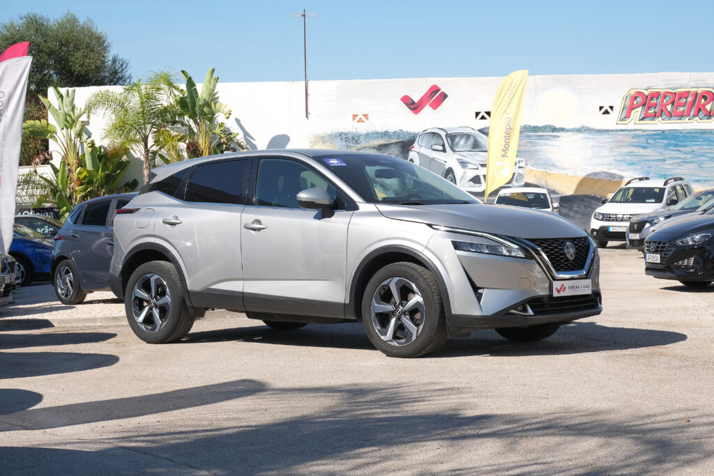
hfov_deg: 29.7
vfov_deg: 20.0
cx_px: 357
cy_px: 238
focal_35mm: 68
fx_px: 1349
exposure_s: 1/200
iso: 160
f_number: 9
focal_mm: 45
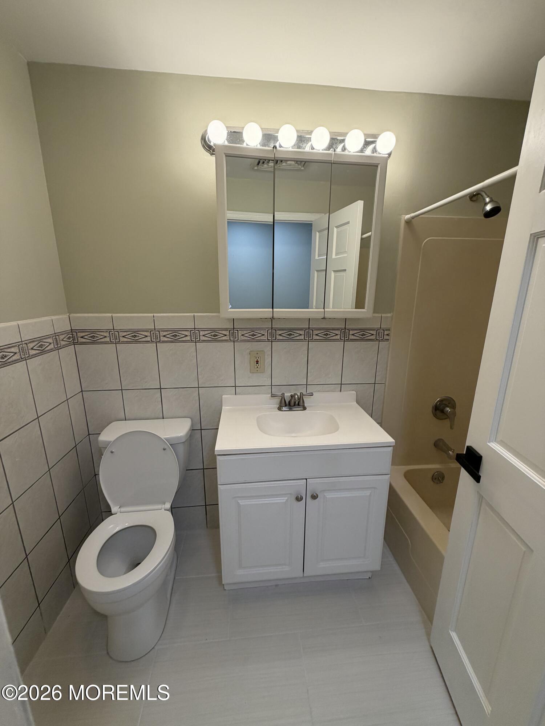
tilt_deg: -14.0
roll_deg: -0.9
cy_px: 363
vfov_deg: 102.1
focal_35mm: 14
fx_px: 294
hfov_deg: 85.7
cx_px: 272
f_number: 2.2
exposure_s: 1/120
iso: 125
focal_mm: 2.22
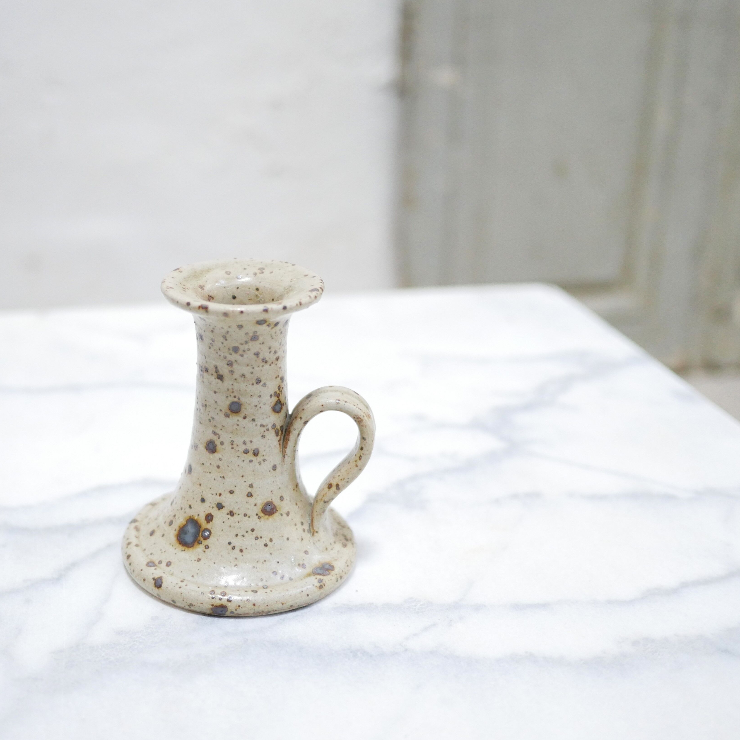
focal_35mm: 48
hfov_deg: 35.0
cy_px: 366
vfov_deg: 35.4
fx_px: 1161
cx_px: 250
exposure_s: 1/60
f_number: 1.7
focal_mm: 20
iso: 1600
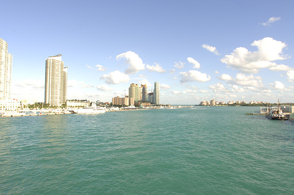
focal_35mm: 21
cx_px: 147
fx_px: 171
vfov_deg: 59.3
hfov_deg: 81.3
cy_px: 98
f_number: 3.8
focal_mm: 14
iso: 100
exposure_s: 1/60
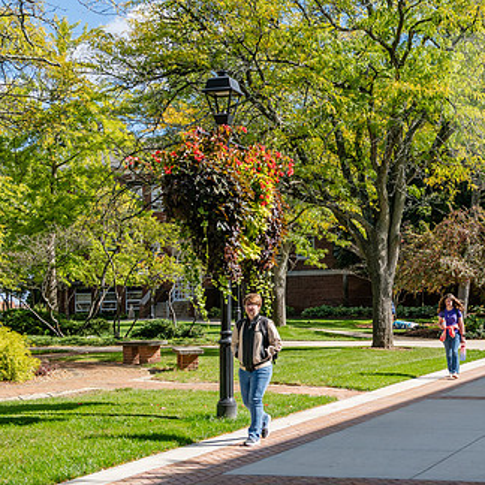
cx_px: 404
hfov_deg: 23.2
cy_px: 213
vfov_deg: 23.7
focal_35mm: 73
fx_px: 1157
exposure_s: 1/400
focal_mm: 48
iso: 125
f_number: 5
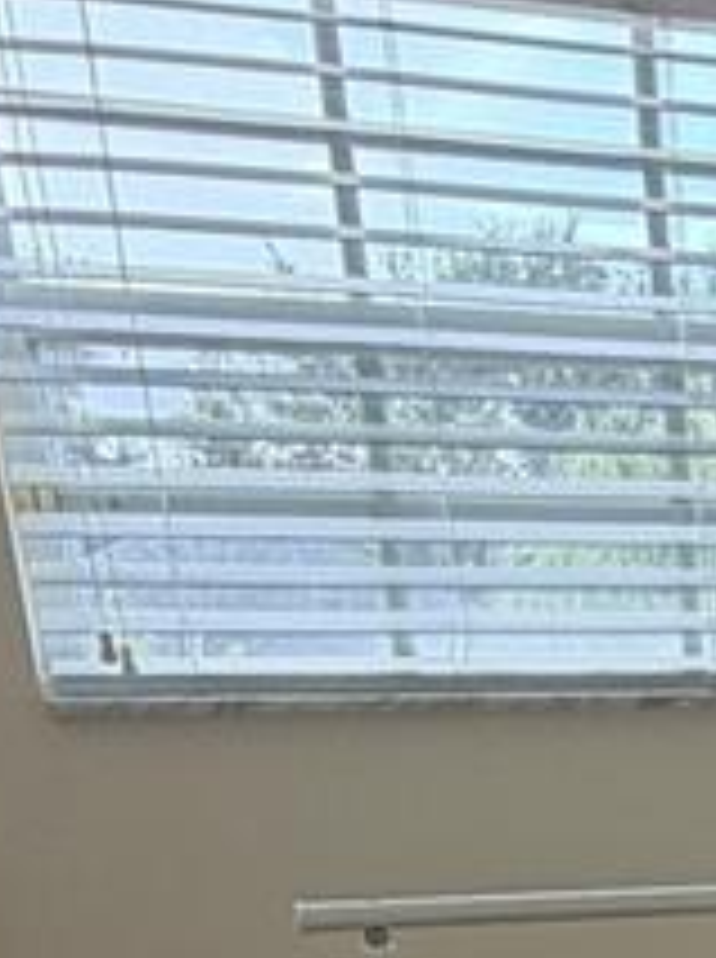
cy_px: 1466
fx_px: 2185
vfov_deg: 20.8
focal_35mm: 79
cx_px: 1238
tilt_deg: -22.6
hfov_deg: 16.1
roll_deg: -1.1
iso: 100
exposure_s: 1/121
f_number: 2.2
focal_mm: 2.22
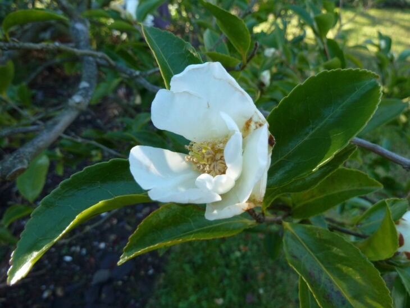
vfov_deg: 54.9
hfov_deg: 69.4
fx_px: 296
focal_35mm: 25
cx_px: 205
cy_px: 154
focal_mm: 4.1
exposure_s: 1/60
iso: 80
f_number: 3.3
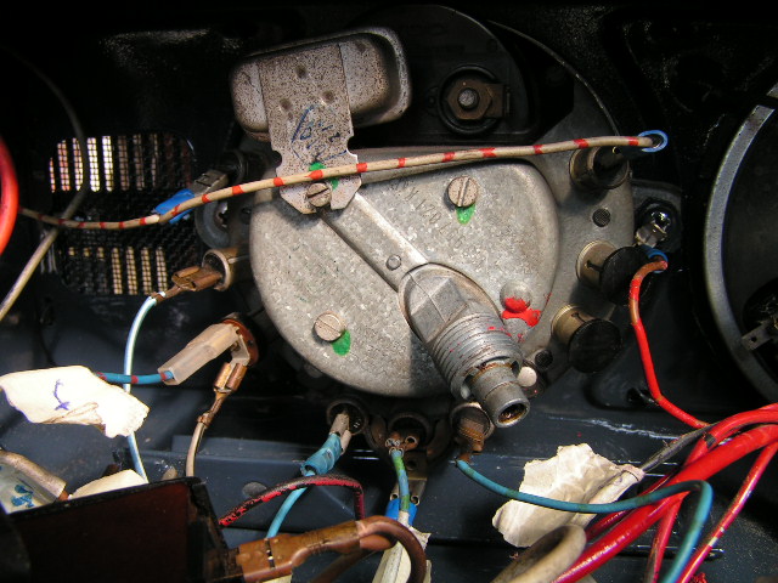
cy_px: 292
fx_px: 854
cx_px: 389
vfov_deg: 37.7
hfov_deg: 49.0
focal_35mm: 38
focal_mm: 6.3
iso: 50
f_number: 4
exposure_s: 1/50
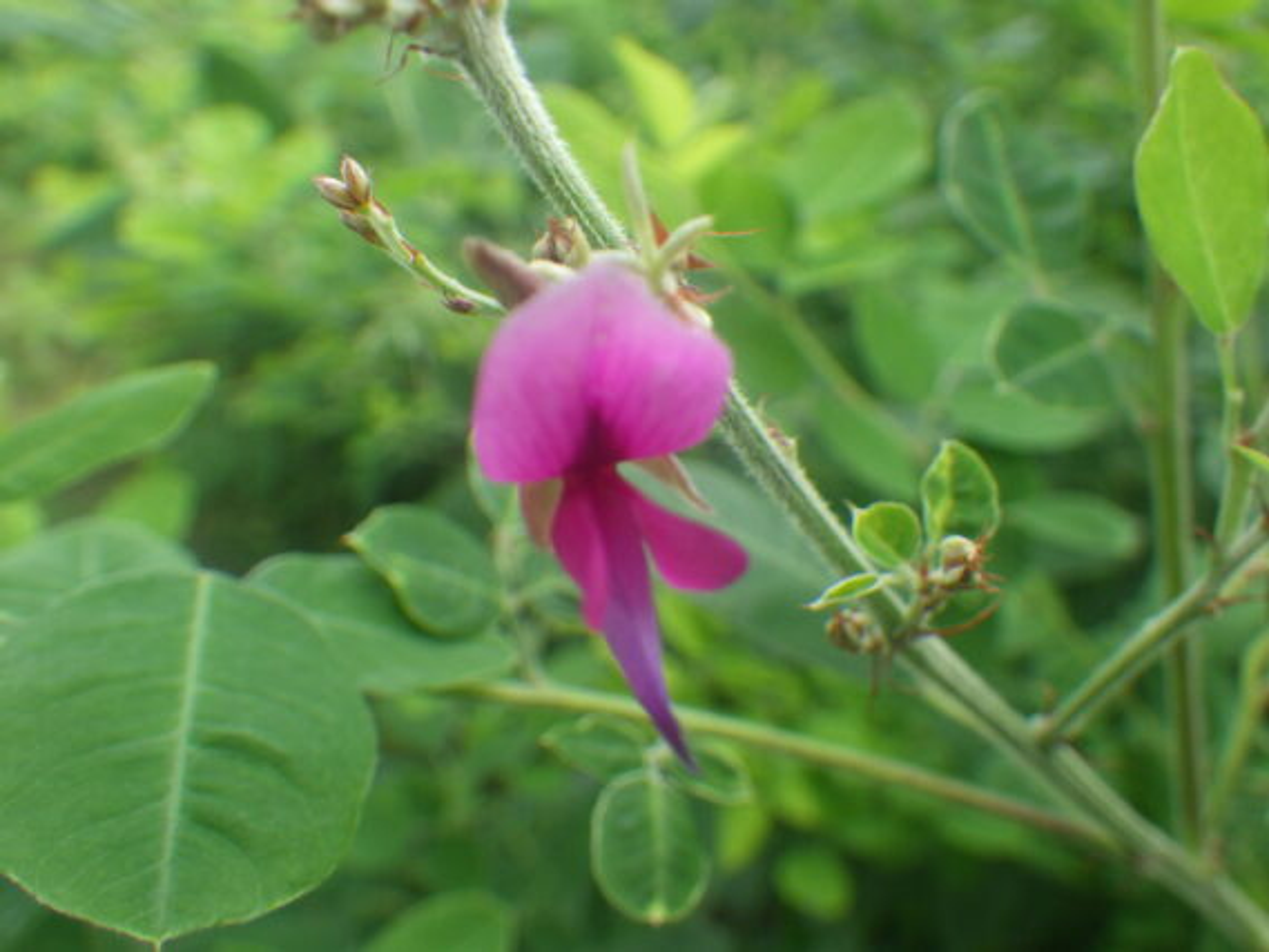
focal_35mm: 34
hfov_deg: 53.9
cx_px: 634
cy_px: 476
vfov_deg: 41.8
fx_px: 1247
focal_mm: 6.1
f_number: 3.8
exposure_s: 1/125
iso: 125
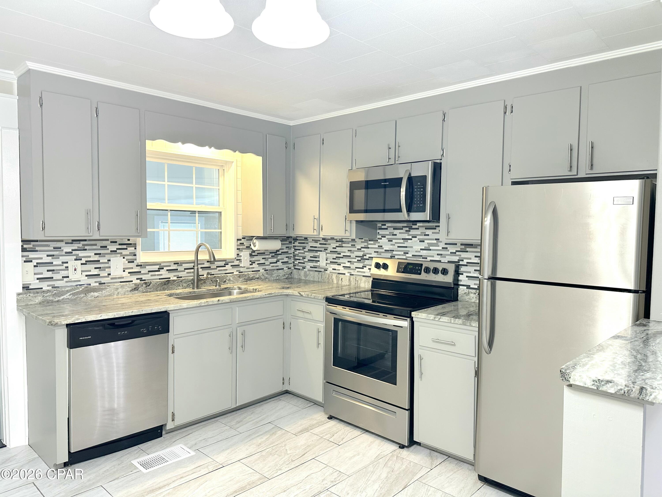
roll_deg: -1.0
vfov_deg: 56.8
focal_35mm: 24
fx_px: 459
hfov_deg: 71.6
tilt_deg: -3.2
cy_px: 248
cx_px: 331
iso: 160
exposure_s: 1/120
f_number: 1.78
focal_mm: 6.86
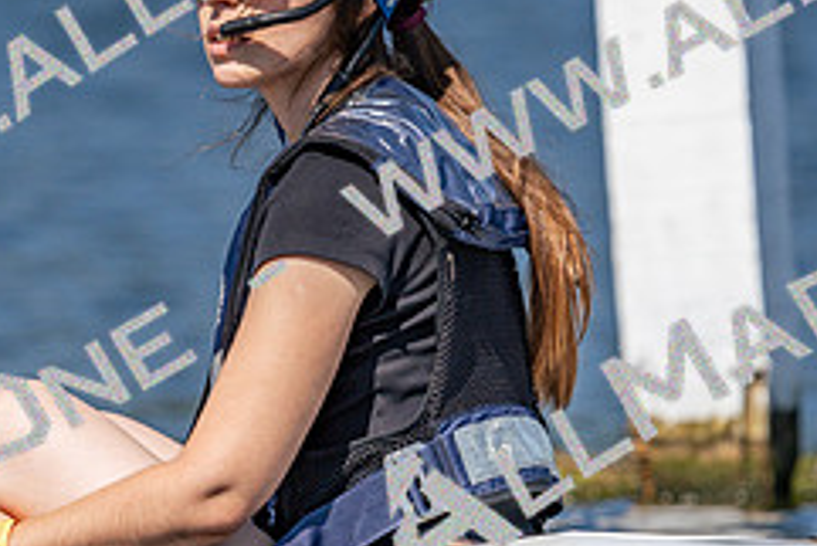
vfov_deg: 1.3
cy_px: 293
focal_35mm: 1034
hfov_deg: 2.0
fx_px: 23479
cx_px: 95
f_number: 6.3
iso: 200
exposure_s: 1/2000
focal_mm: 430
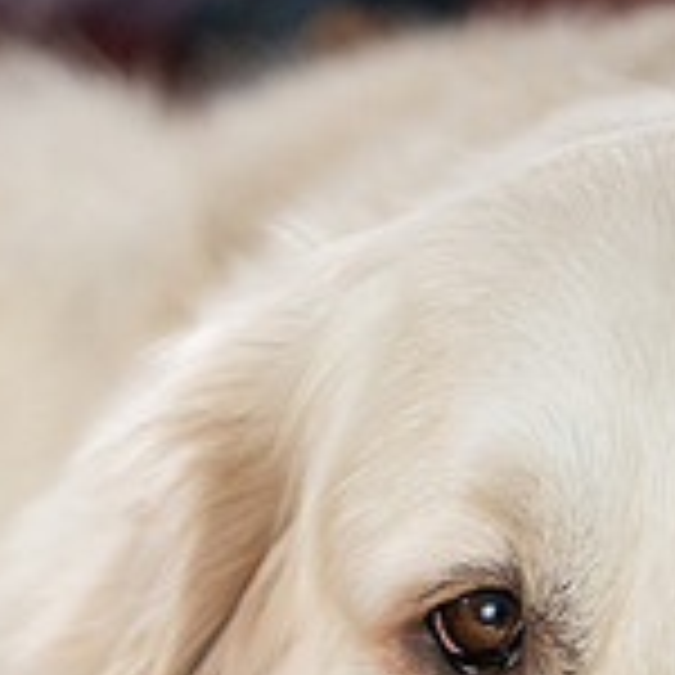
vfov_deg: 6.9
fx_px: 5537
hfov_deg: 7.0
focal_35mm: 251
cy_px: 717
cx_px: 336
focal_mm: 70
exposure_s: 1/40
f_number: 4
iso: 2000
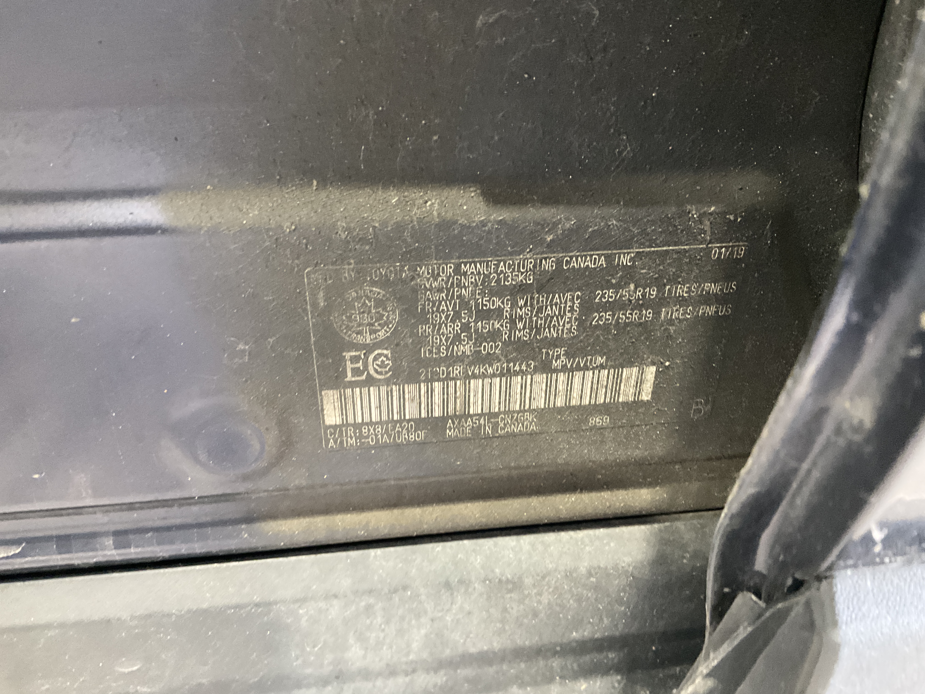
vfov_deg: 48.2
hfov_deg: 61.7
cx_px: 462
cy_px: 347
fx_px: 775
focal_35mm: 29
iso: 400
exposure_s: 1/30
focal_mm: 3
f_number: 1.8
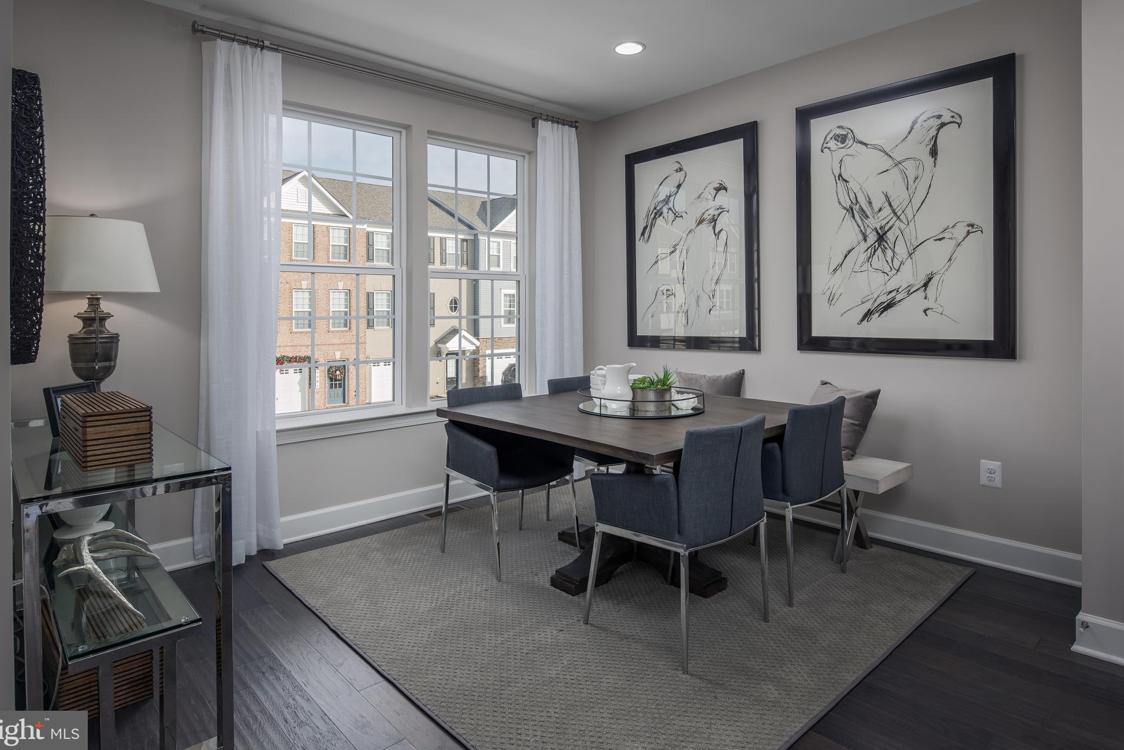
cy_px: 358
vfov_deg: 61.9
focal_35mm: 20
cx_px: 551
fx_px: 624
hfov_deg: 84.0
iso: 320
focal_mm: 19
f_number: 9
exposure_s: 1/250
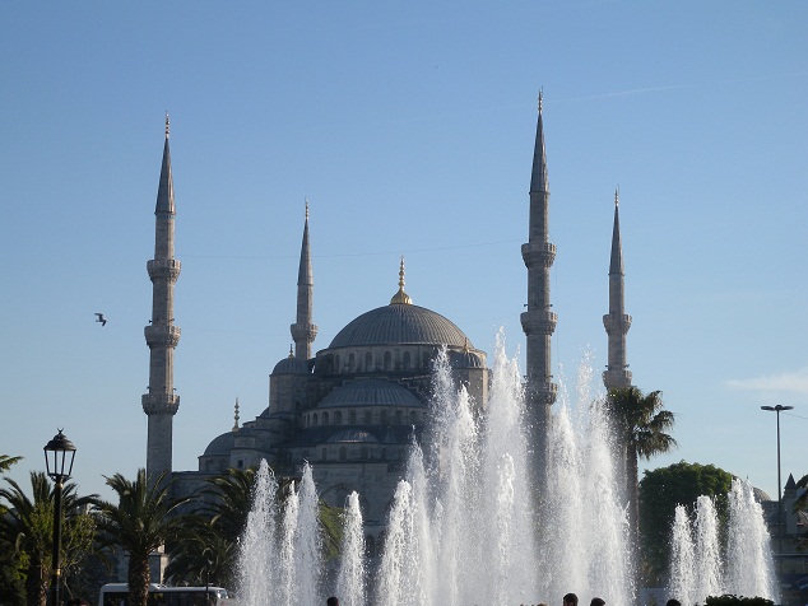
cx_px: 404
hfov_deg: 23.0
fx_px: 1985
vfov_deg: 17.4
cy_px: 303
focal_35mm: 85
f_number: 5.9
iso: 64
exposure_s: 1/307
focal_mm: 18.3
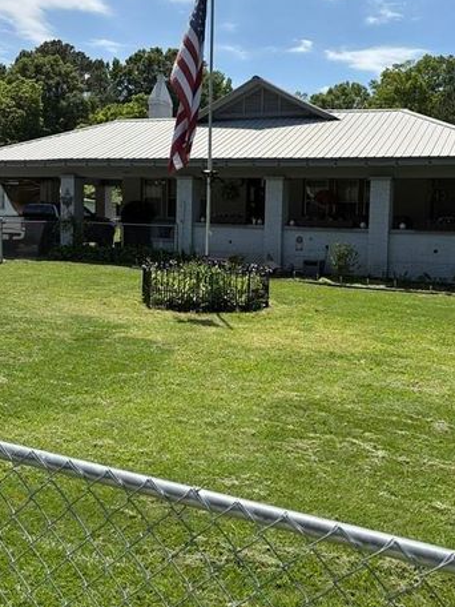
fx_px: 666
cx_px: 266
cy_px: 261
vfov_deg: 48.8
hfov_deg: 37.6
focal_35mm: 38
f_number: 1.6
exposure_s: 1/4065
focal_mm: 5.96
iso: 50
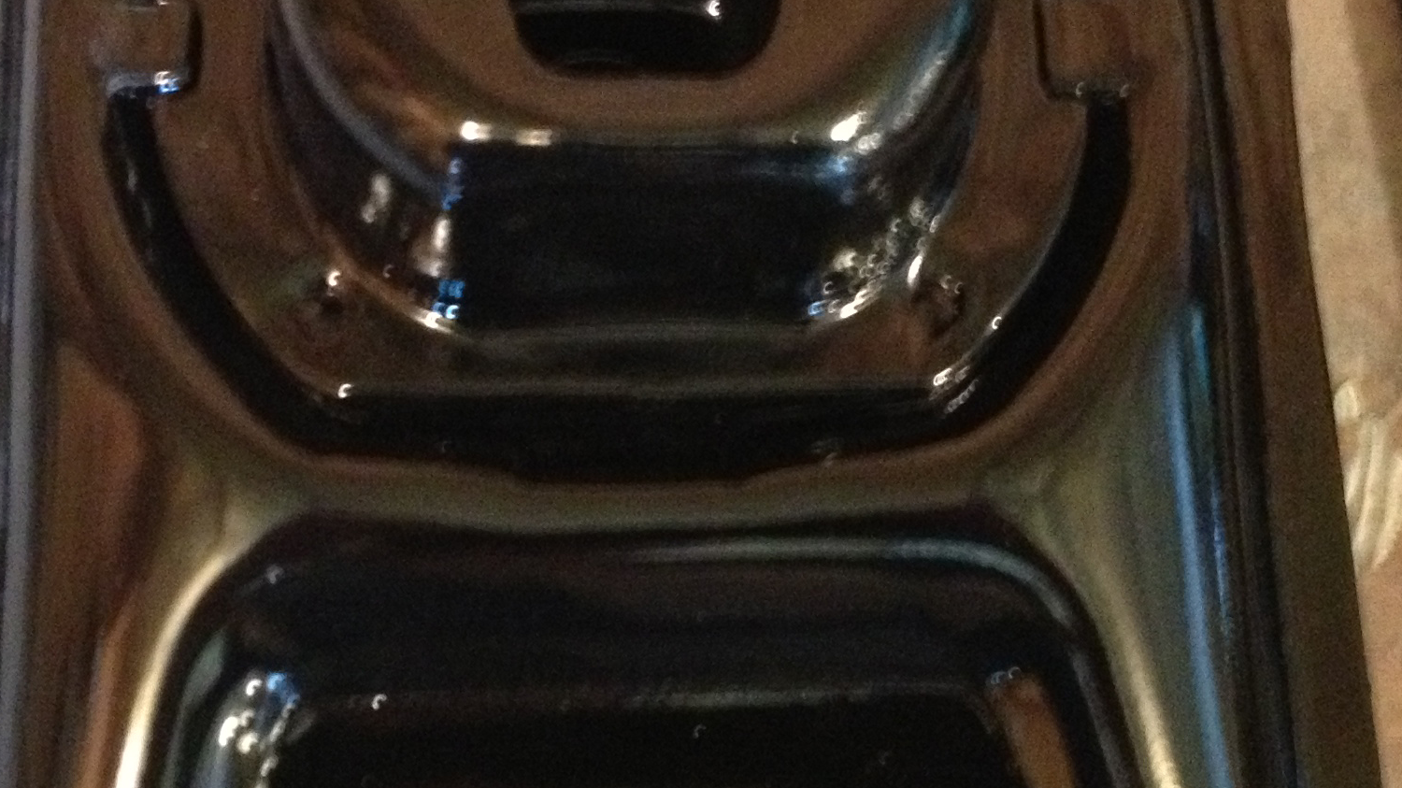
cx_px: 631
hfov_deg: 25.6
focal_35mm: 83
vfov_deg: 14.6
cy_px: 361
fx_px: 3085
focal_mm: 4.28
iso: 500
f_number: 2.4
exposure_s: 1/15
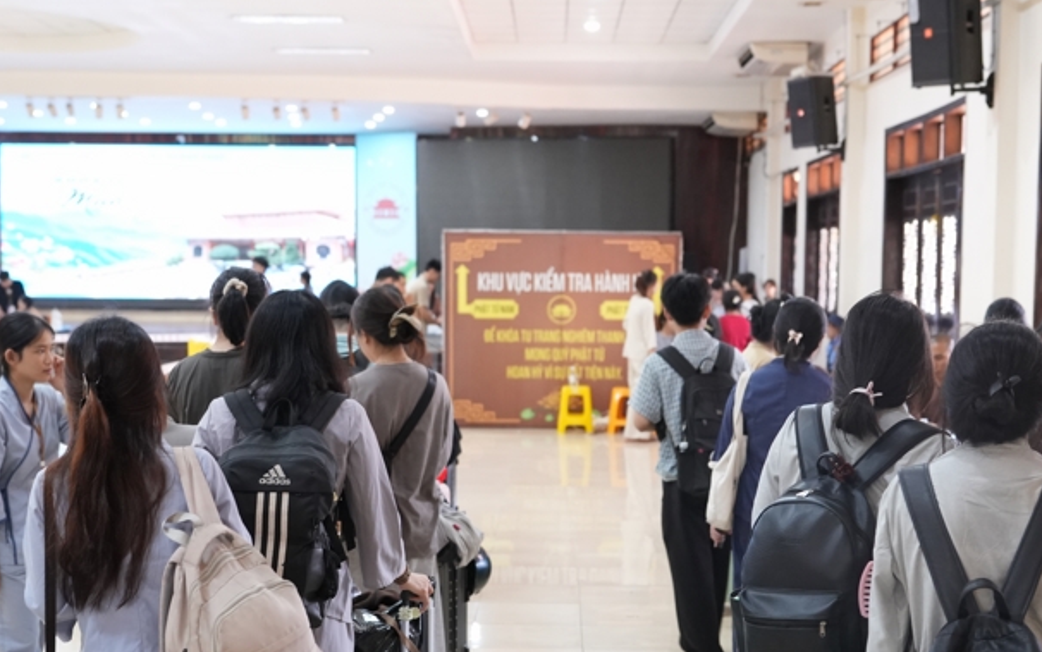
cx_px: 553
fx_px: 1676
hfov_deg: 34.5
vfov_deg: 22.0
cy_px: 406
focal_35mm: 59
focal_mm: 36
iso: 2500
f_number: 2.8
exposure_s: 1/100
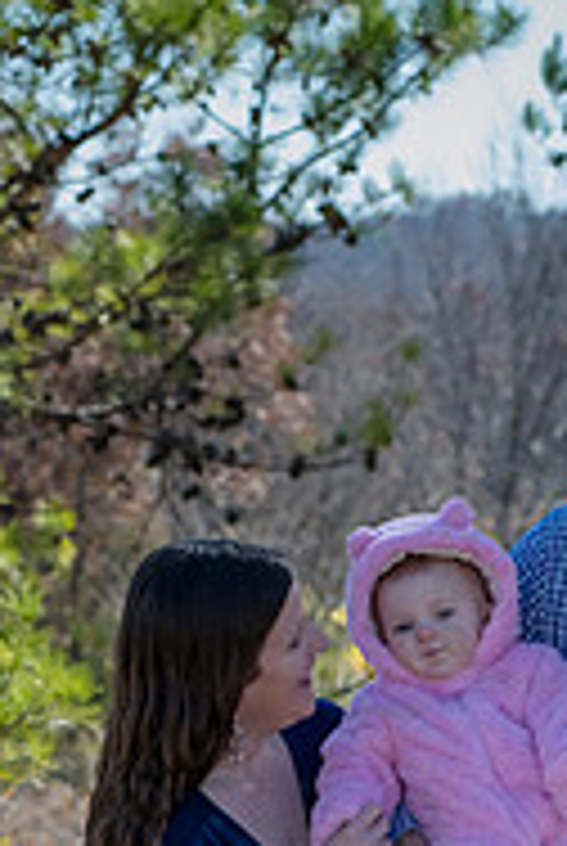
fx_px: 4496
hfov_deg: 7.2
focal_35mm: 191
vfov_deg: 10.6
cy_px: 981
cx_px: 554
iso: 400
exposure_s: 1/500
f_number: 6.3
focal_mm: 80
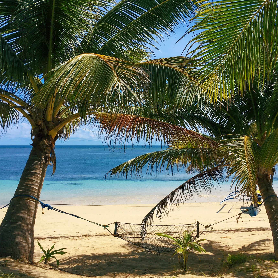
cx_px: 166
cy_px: 142
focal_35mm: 38
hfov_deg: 43.7
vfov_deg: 43.9
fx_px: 345
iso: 25
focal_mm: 4.15
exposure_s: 1/2500
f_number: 2.2
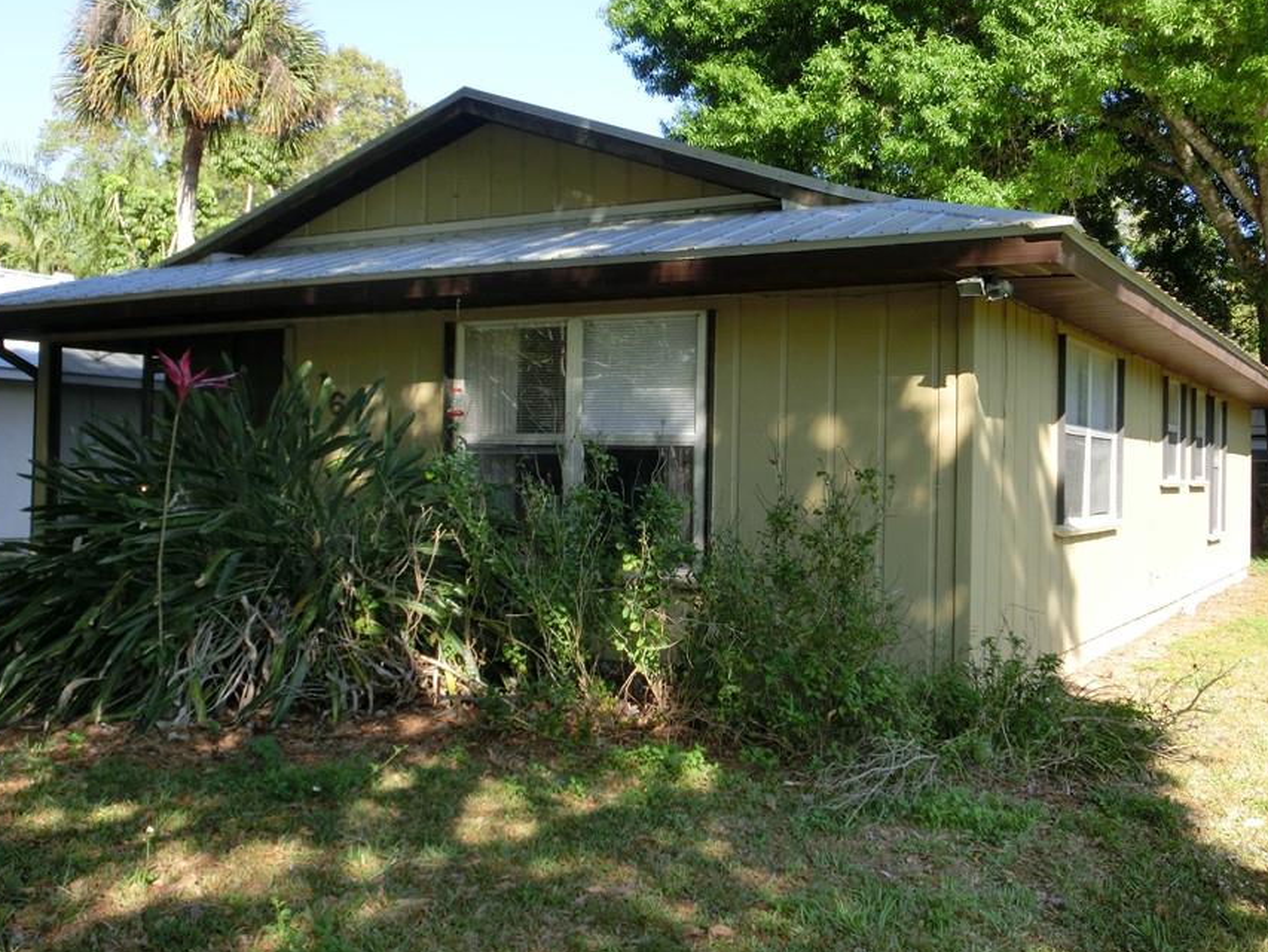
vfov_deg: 39.6
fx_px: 1319
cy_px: 436
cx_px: 670
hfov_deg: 51.3
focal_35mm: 36
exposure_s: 1/320
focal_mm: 5.36
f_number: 3.5
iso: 80
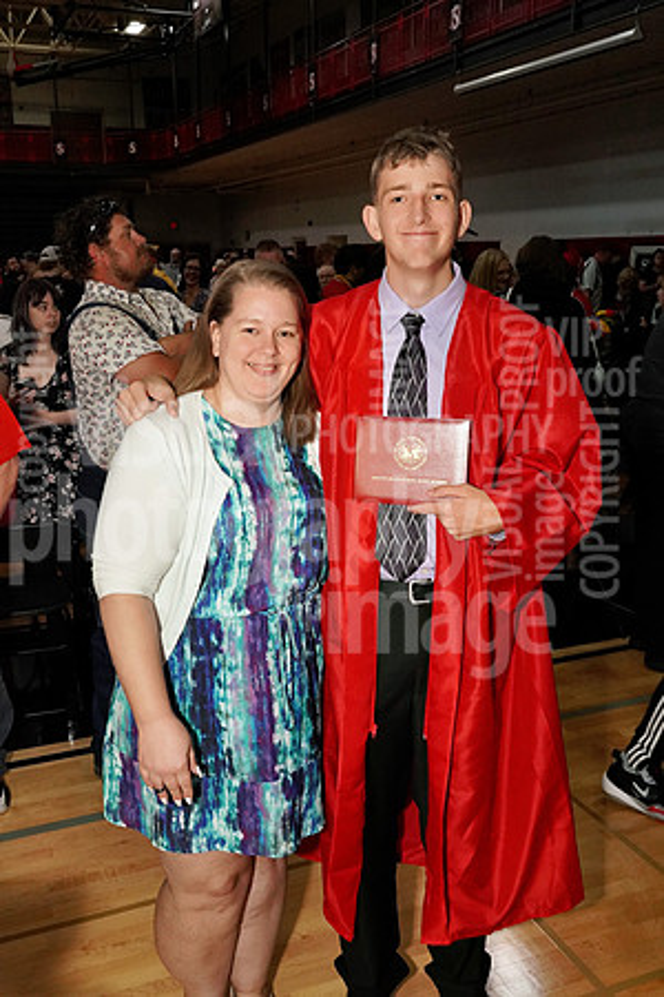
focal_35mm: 36
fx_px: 996
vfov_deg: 53.1
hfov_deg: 36.9
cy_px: 498
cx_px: 332
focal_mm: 24
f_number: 8
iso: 3200
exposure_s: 1/100
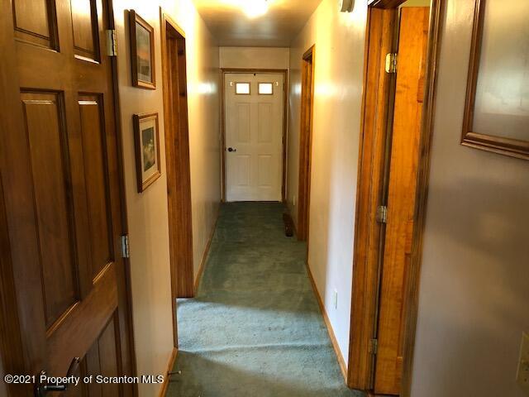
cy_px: 198
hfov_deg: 63.4
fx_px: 428
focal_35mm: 28
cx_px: 264
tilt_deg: -13.0
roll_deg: +0.1
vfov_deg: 49.7
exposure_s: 1/9
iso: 100
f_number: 1.8
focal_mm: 3.99
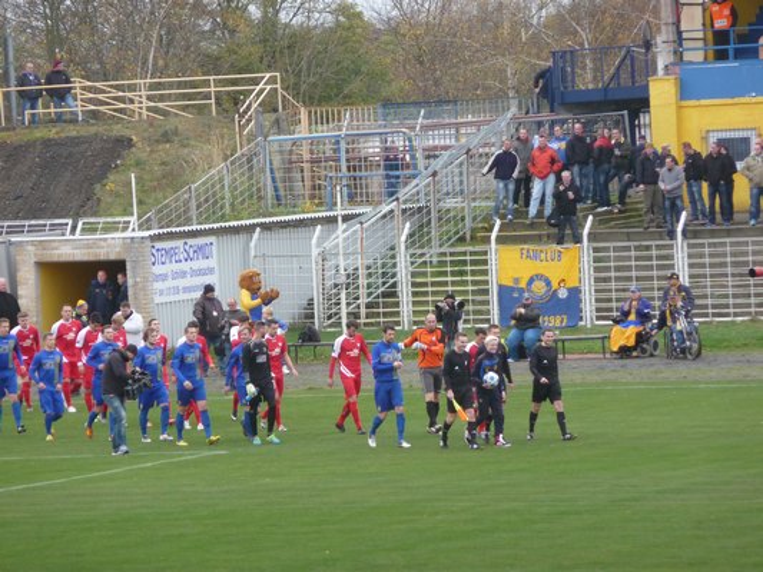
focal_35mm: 280
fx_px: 6173
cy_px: 286
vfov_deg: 5.3
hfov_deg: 7.1
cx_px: 382
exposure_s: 1/125
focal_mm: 47
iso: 200
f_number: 4.9
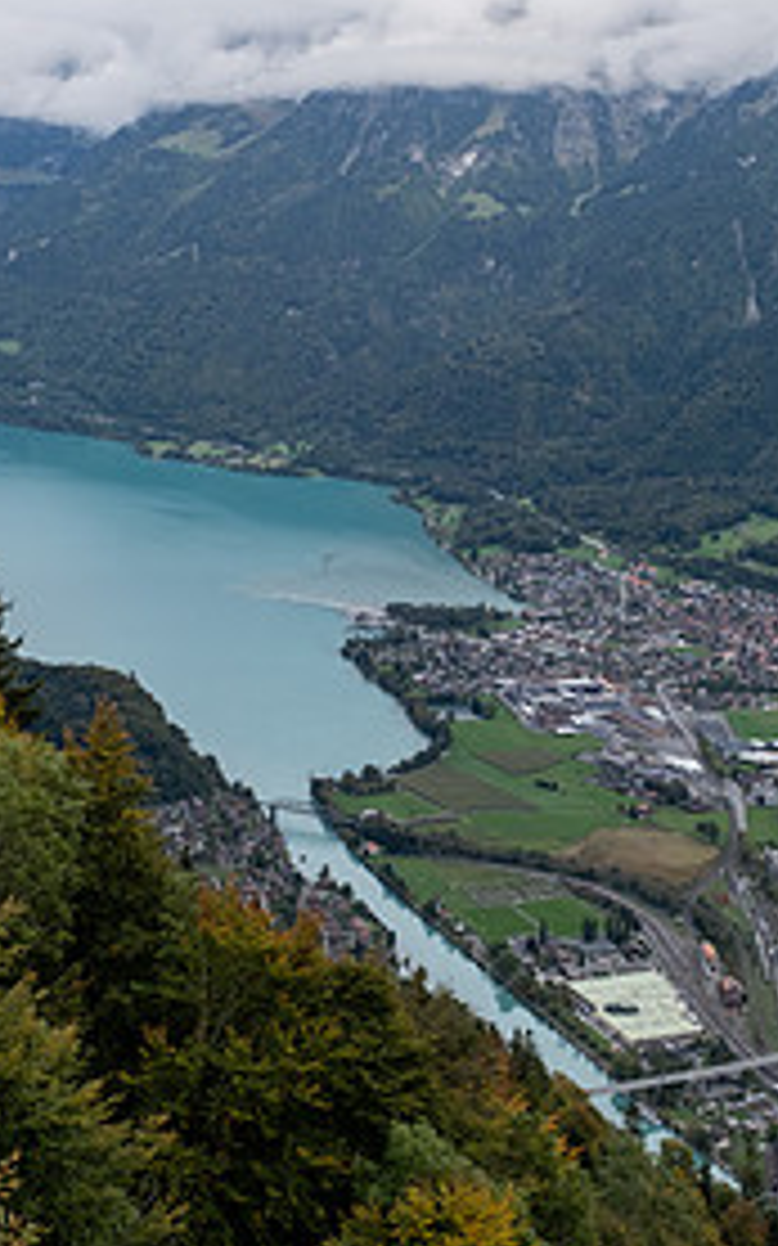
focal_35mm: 58
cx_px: 324
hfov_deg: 22.3
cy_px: 481
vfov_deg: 35.0
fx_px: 1969
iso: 320
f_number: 5
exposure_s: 1/340
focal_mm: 23.4
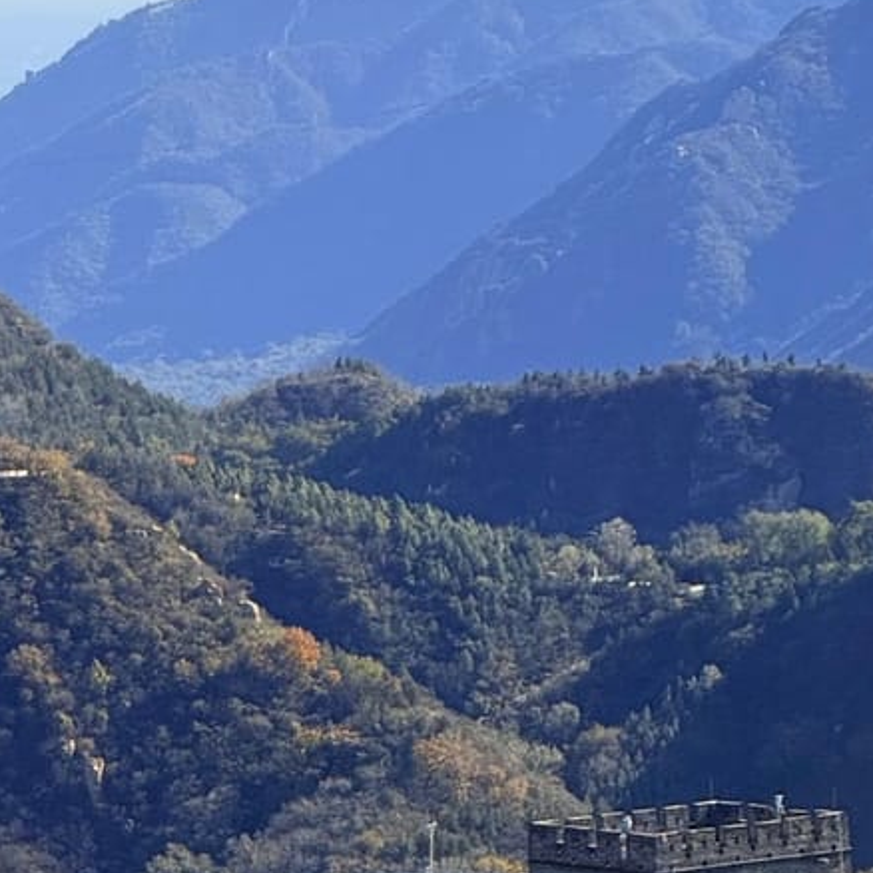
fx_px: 9958
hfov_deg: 5.0
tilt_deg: -4.6
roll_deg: +0.9
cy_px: 755
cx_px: -138
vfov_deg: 5.0
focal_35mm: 349
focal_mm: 15.66
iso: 50
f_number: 2.8
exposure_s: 1/1318
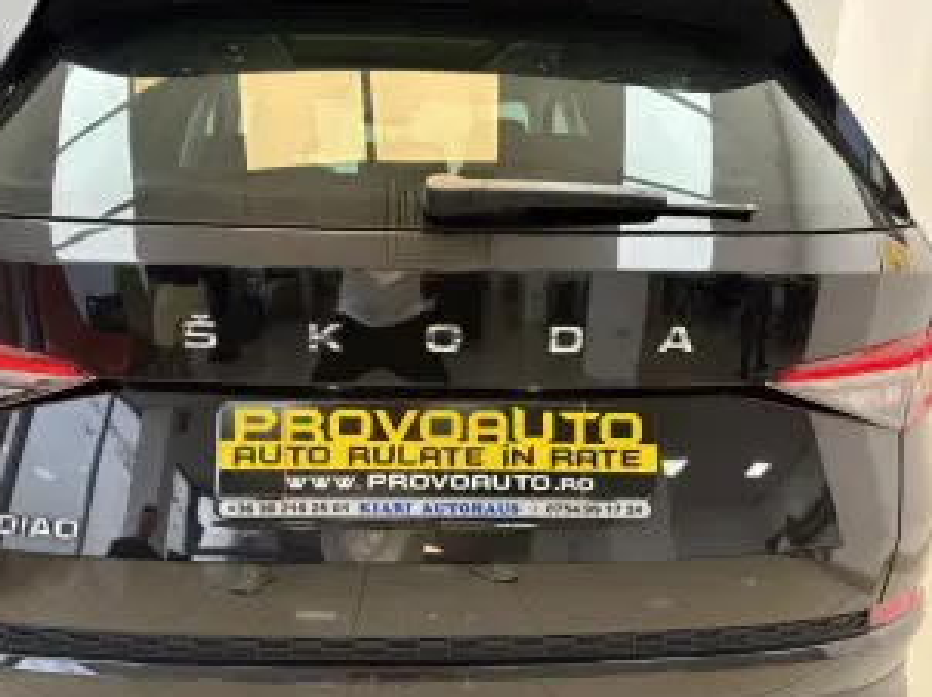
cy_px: 361
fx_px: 834
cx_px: 407
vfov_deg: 45.4
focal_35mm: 31
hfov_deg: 58.2
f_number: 1.6
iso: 160
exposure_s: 1/100
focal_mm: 5.96
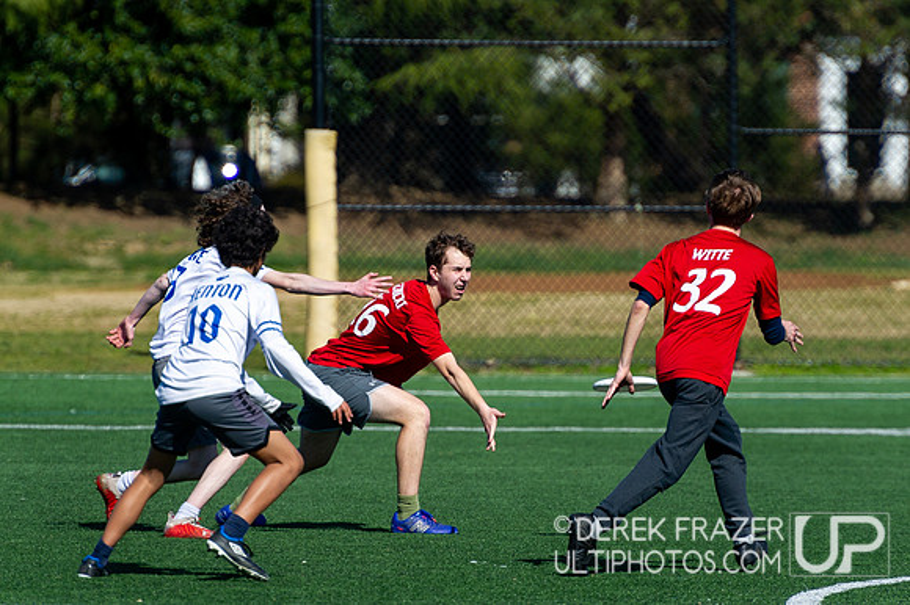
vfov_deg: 2.7
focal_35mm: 504
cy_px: 308
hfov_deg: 4.1
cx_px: 434
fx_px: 12744
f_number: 4
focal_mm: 280
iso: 320
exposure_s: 1/3200
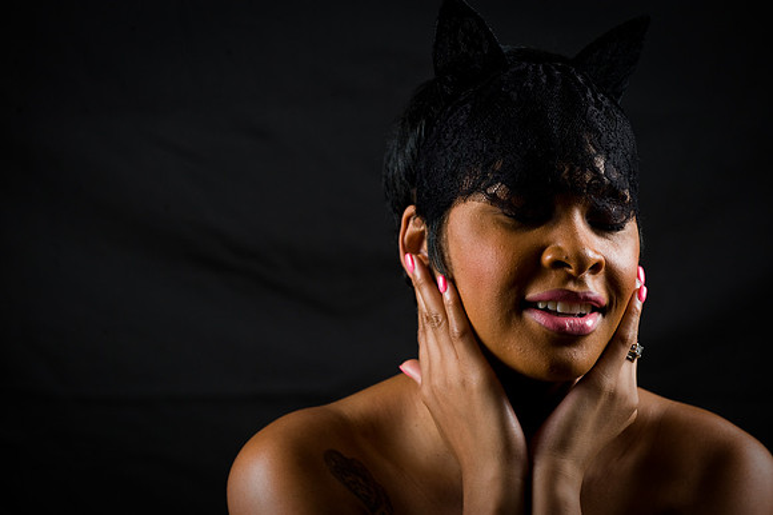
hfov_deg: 13.3
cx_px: 386
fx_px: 3326
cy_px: 258
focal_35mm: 155
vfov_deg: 8.8
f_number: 5.6
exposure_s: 1/125
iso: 200
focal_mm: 155
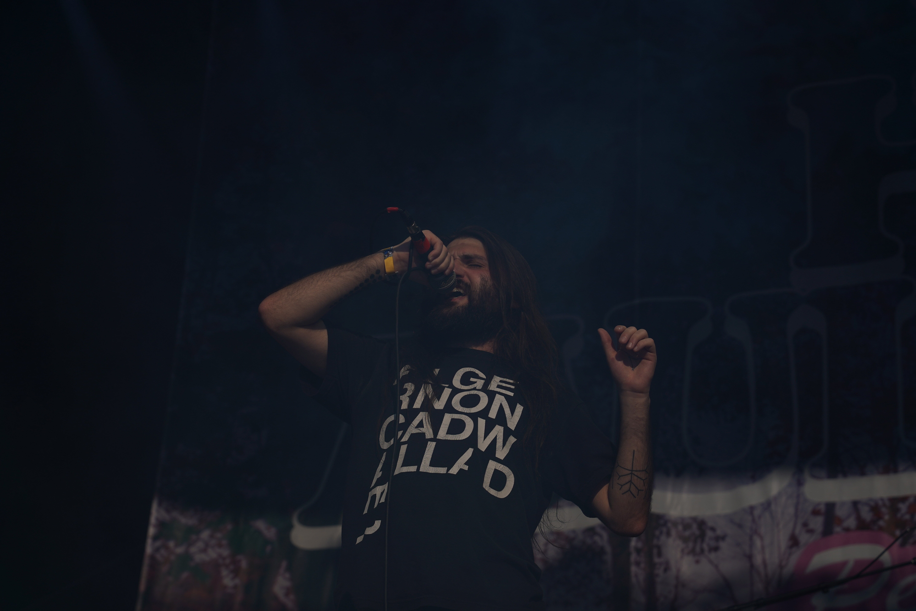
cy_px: 306
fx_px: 2671
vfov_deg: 13.0
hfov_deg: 19.5
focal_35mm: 105
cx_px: 458
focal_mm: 105
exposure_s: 1/1600
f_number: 8
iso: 100
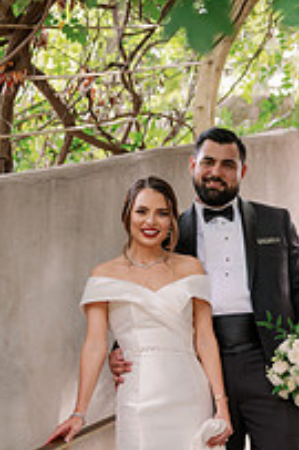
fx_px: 1385
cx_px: 187
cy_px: 277
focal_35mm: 111
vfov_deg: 18.4
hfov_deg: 12.3
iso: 64
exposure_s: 1/60
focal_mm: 50
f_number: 2
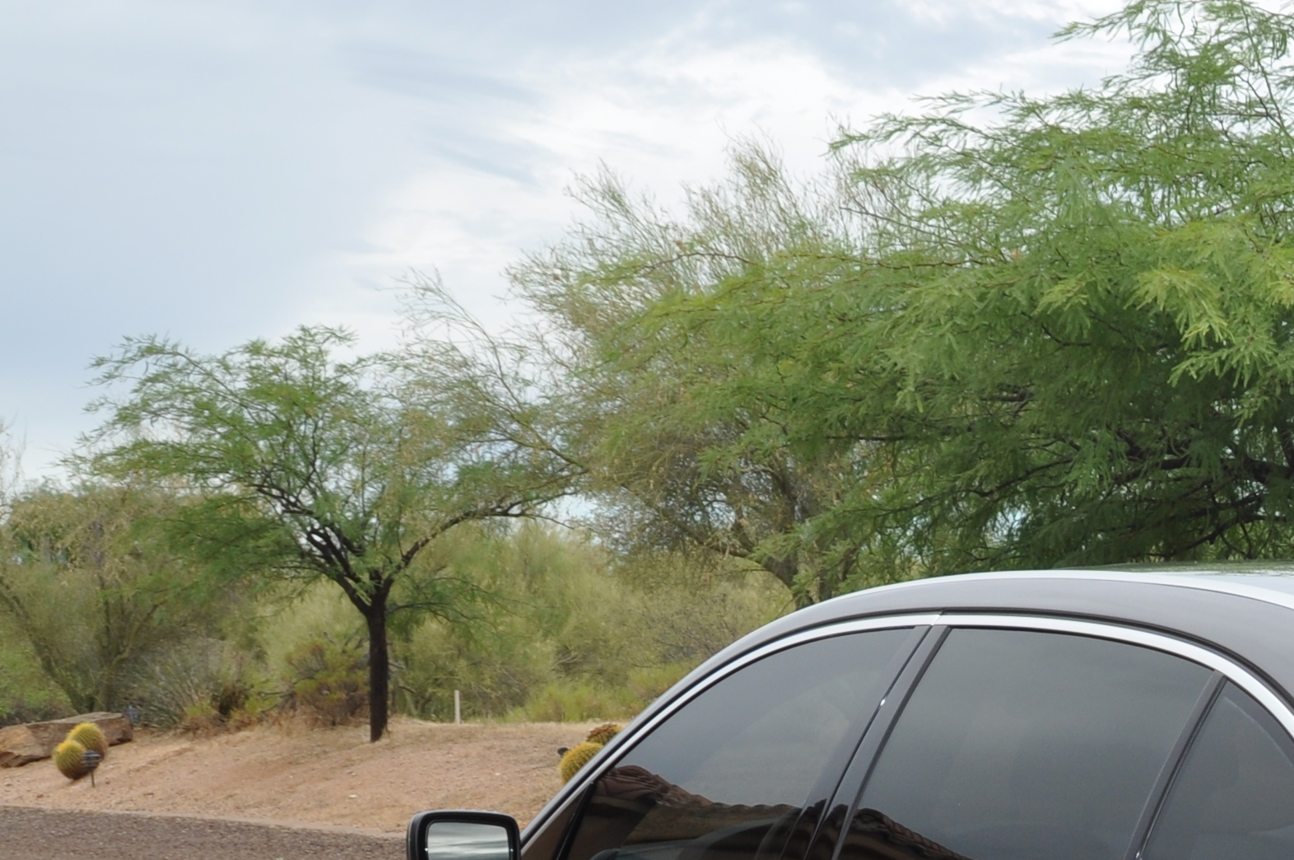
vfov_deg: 14.6
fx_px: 3231
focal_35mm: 90
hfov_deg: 20.6
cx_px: 1697
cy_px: 1065
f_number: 9
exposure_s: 1/200
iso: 200
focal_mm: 22
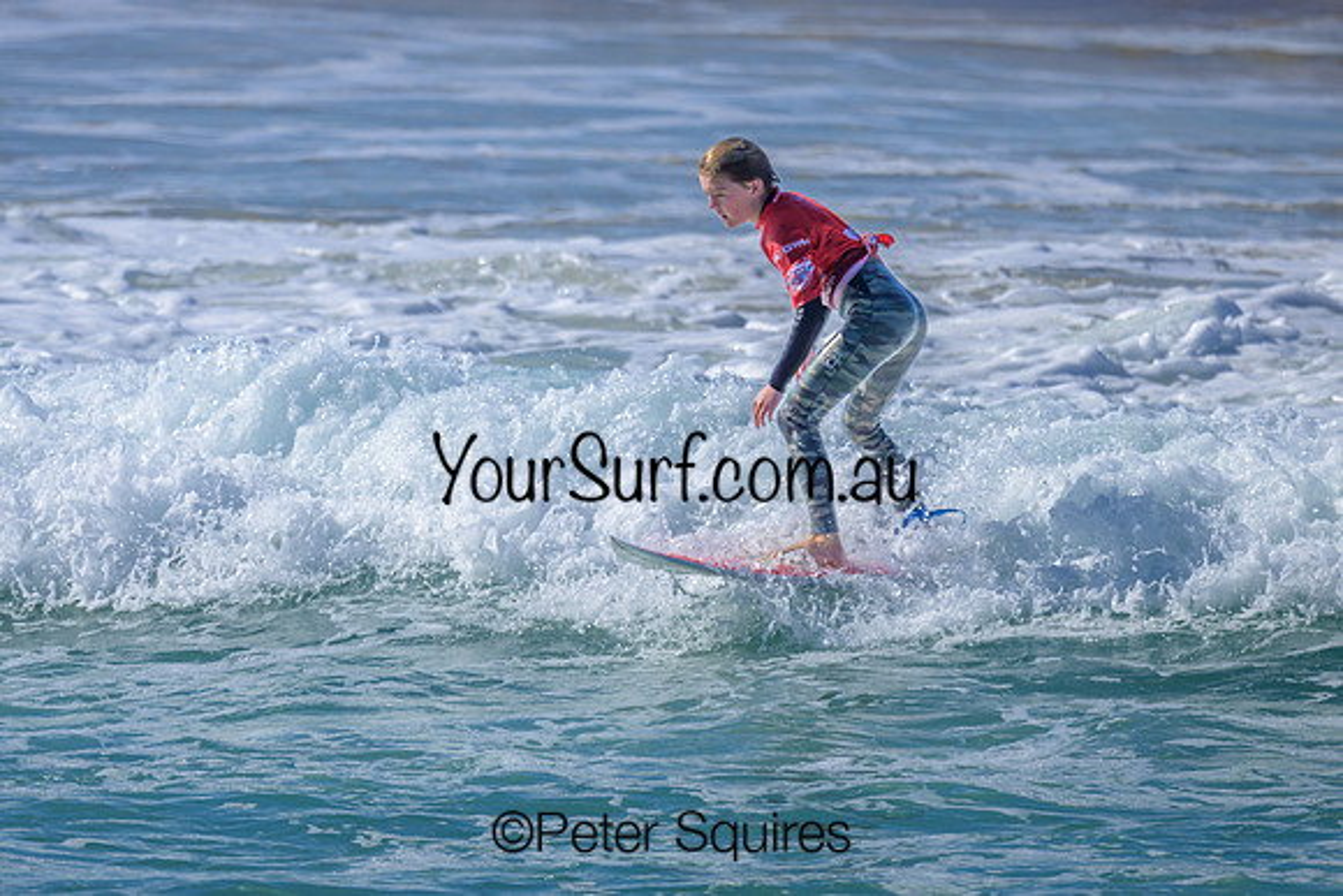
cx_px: 565
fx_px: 40984
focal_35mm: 1098
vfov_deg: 1.3
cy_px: 366
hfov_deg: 1.9
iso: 200
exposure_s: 1/2000
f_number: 6.3
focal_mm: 800
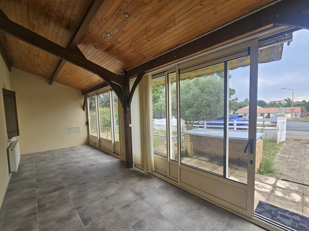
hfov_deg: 102.0
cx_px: 163
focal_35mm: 14
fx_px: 125
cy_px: 124
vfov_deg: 85.5
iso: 64
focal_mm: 2.2
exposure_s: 1/100
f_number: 2.2
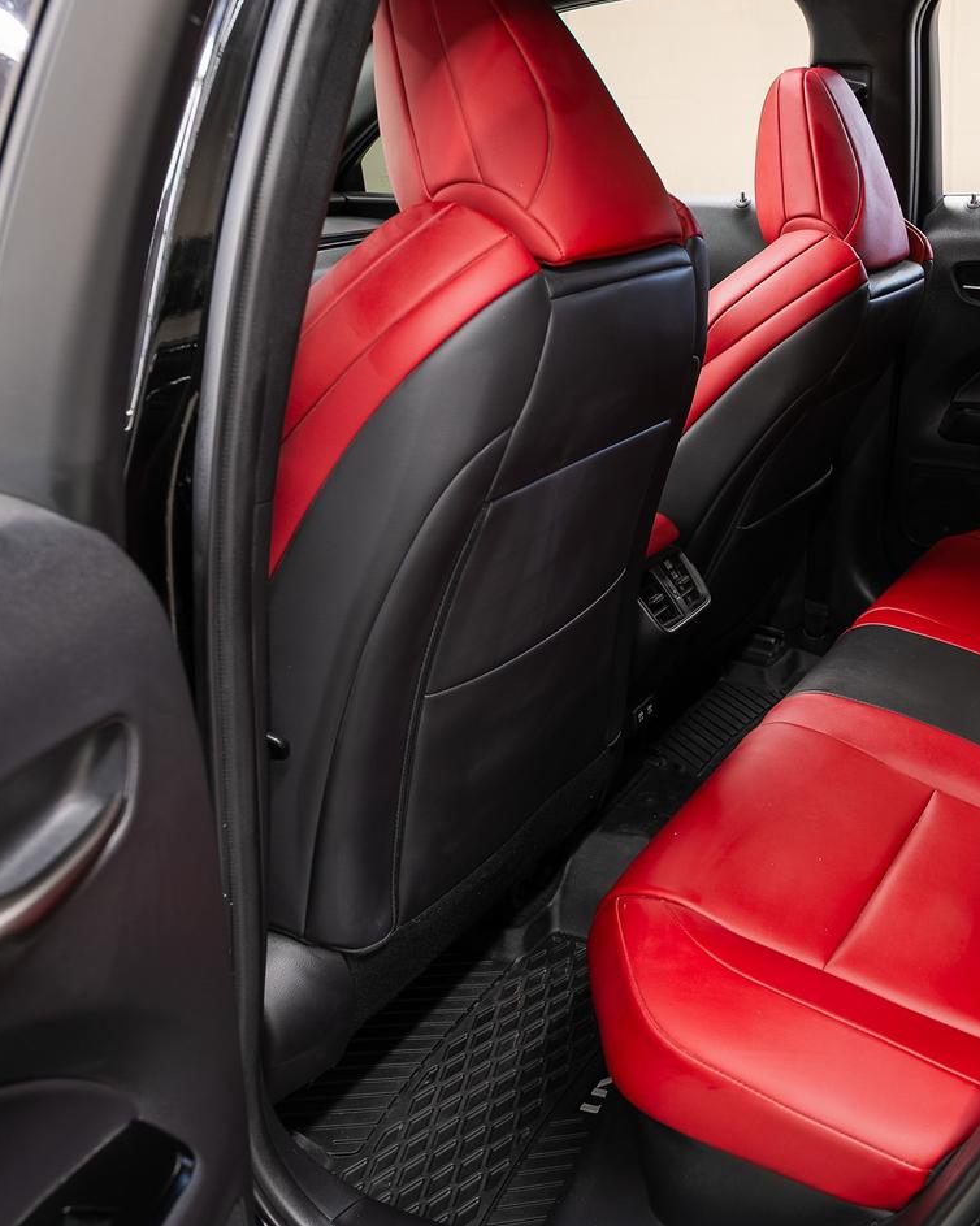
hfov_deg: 38.2
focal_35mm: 36
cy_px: 630
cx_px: 895
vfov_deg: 50.3
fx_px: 1306
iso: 100
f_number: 5.6
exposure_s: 1
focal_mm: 24
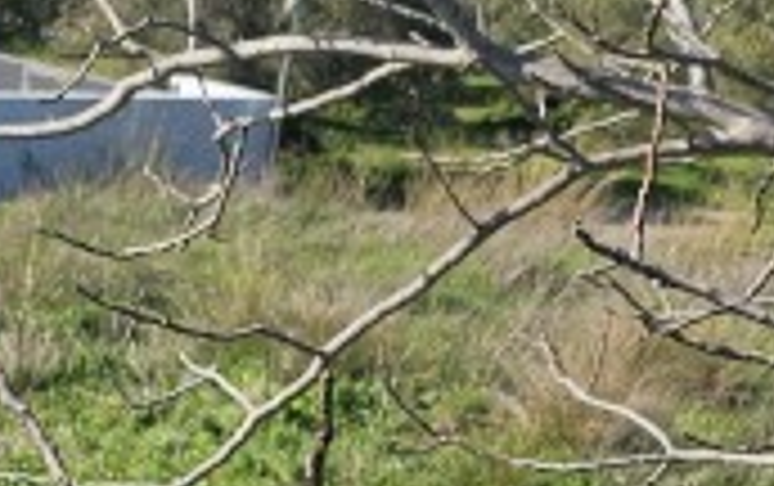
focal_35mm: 145
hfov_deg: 14.0
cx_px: -140
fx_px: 3063
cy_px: 594
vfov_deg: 9.0
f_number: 1.7
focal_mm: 6.3
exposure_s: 1/758
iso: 10
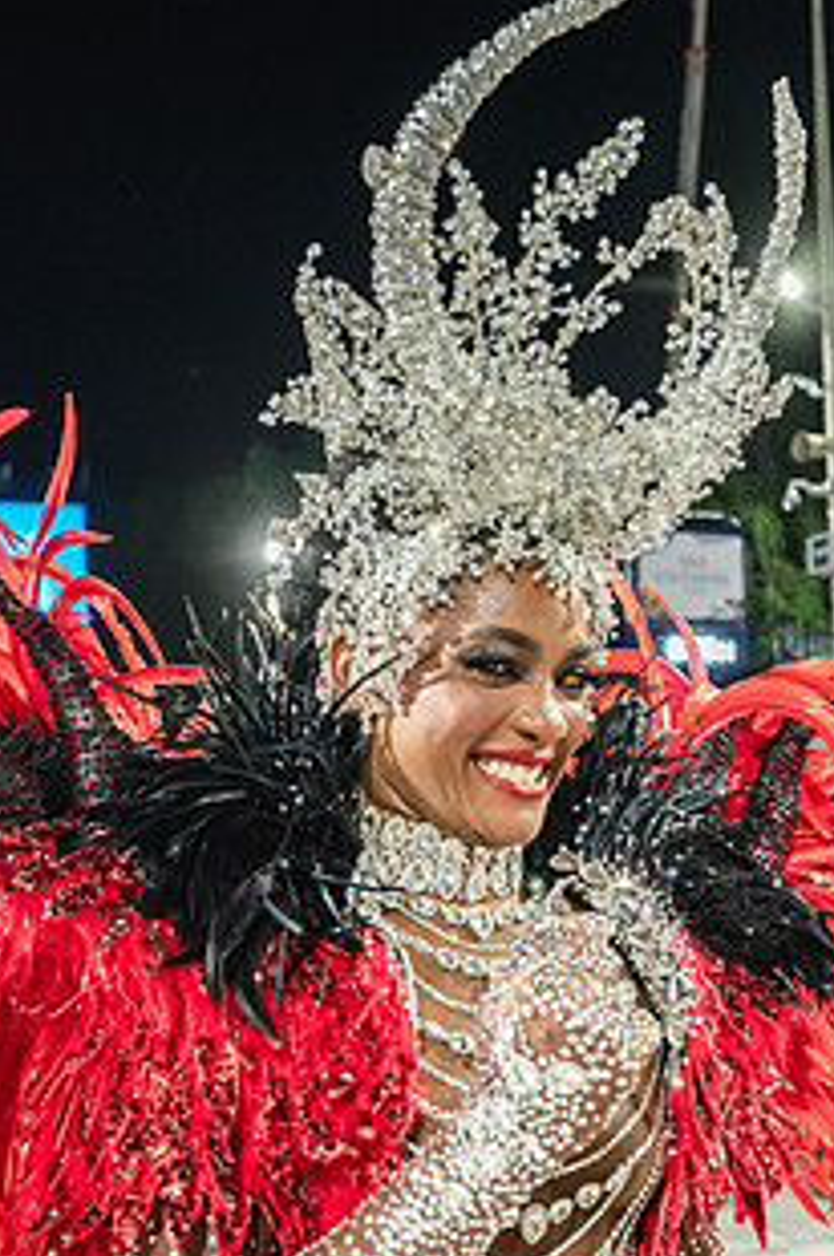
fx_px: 1289
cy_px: 762
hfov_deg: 35.9
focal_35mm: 37
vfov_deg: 51.5
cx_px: 427
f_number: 4
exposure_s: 1/320
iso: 2000
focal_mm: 25.5
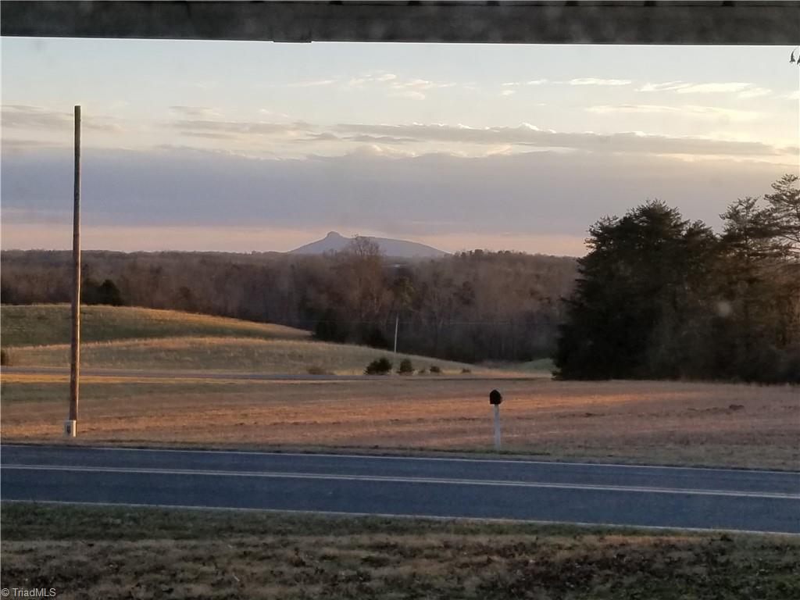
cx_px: 400
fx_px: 601
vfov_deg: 53.1
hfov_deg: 67.3
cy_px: 300
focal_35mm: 26
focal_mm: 4.25
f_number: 1.7
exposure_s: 1/921
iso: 50
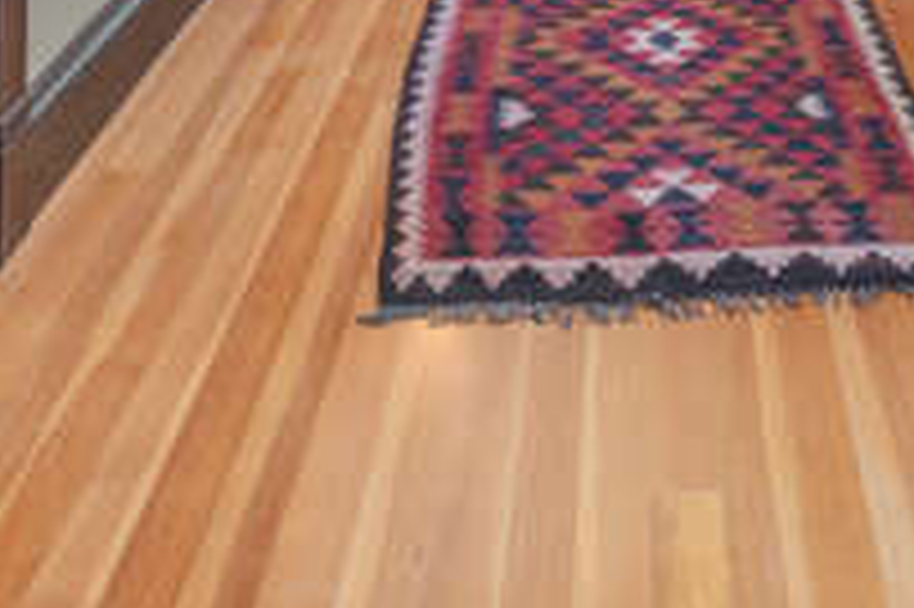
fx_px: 1344
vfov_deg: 18.7
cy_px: -536
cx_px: 606
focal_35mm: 53
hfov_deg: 37.2
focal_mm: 14
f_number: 8
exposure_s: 1/6
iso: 50
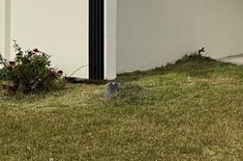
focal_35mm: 102
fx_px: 688
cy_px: -4
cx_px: 317
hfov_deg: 18.6
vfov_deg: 13.2
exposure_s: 1/7353
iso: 80
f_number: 1.78
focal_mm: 6.76
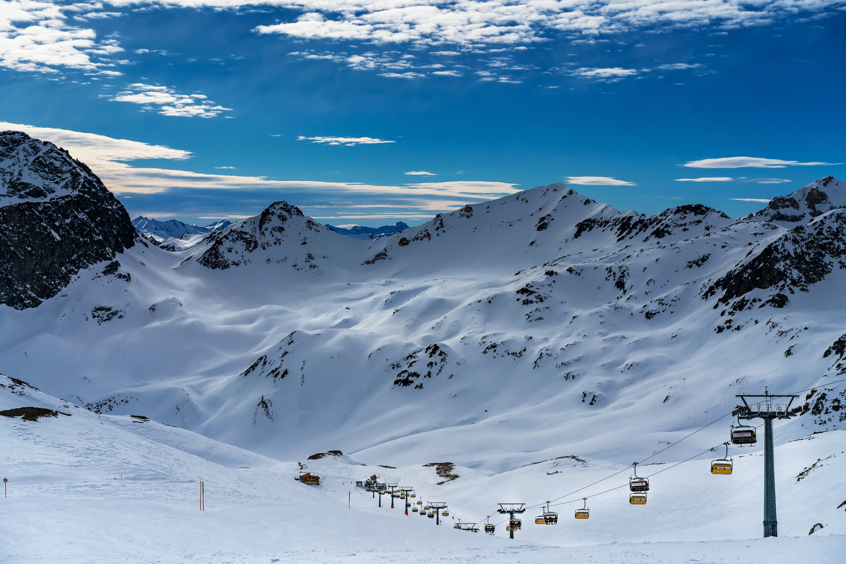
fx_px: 1293
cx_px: 423
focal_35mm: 55
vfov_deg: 24.6
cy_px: 282
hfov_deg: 36.2
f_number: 7.1
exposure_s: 1/4000
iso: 160
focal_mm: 55
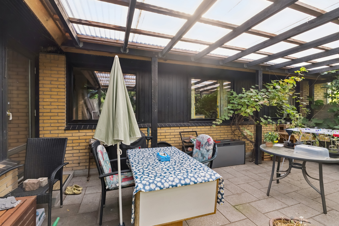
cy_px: 113
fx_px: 153
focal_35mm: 16
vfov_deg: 73.1
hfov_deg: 96.0
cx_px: 170
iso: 200
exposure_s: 1/100
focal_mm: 10.8
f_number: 6.3
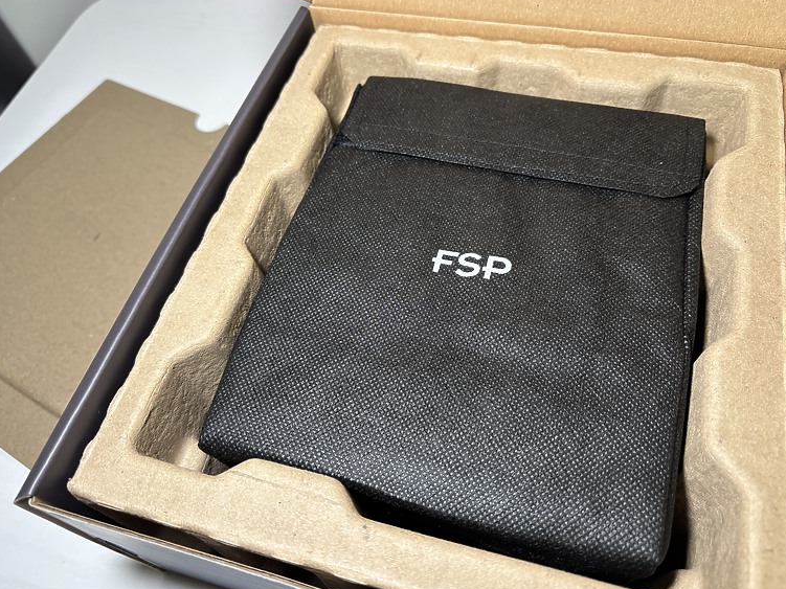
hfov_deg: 65.3
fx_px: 613
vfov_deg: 51.3
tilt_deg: -58.1
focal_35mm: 27
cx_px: 389
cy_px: 298
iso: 160
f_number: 1.6
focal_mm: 5.96
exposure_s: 1/60
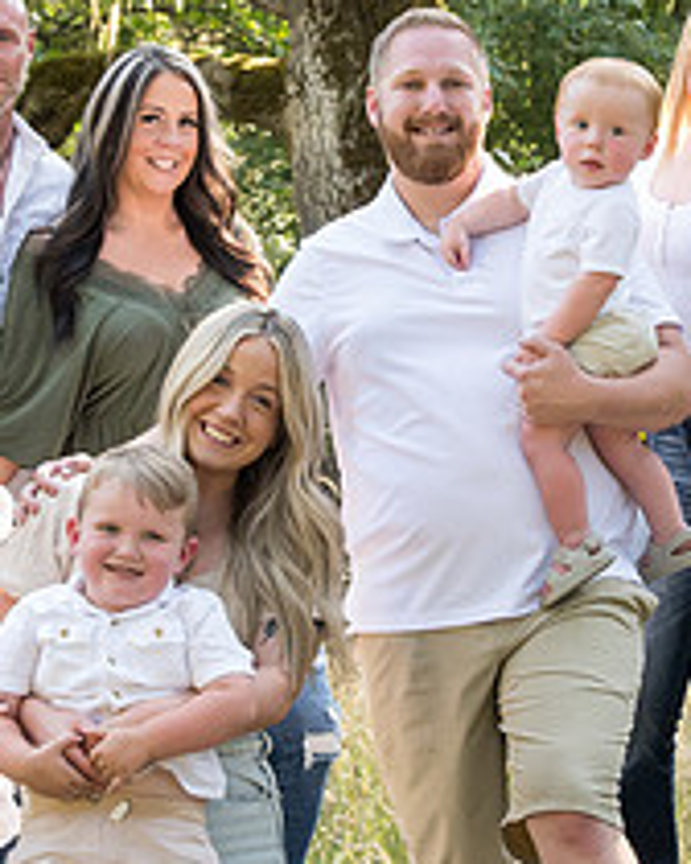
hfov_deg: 10.0
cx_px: 300
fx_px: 3962
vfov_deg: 12.4
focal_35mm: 155
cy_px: 287
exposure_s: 1/500
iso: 2000
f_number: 5
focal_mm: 34
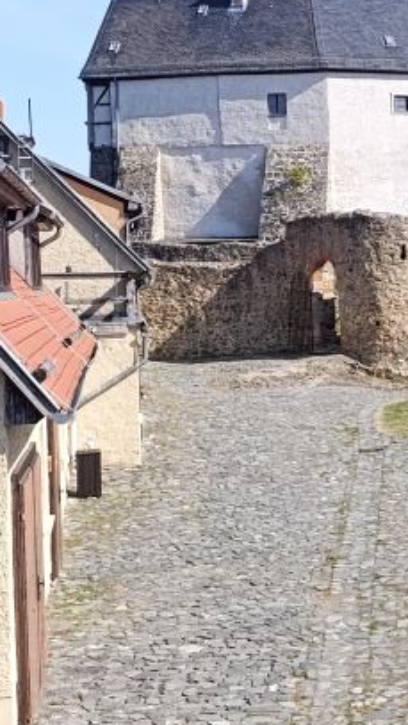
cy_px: 324
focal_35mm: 74
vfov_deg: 28.6
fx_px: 1423
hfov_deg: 15.0
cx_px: 629
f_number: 1.6
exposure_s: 1/500
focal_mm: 6.14
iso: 50
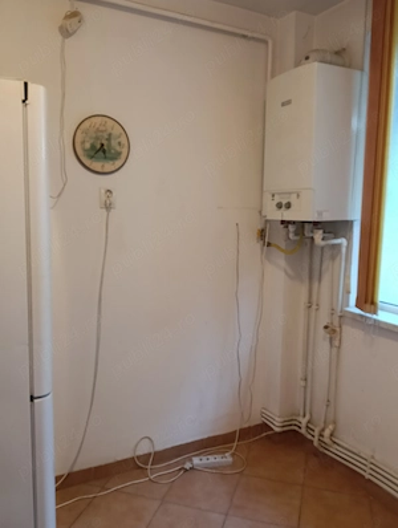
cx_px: 199
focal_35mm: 27
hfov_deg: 51.5
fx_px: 413
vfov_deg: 65.2
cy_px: 264
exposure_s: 1/33.3
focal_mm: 3.98
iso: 640
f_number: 1.8
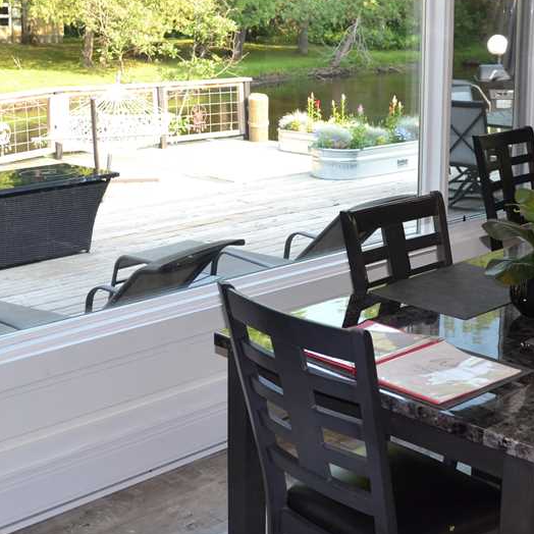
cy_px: 176
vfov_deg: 30.3
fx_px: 977
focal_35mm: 56
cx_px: 308
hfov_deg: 30.5
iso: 200
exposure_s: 1/125
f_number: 4
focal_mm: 18
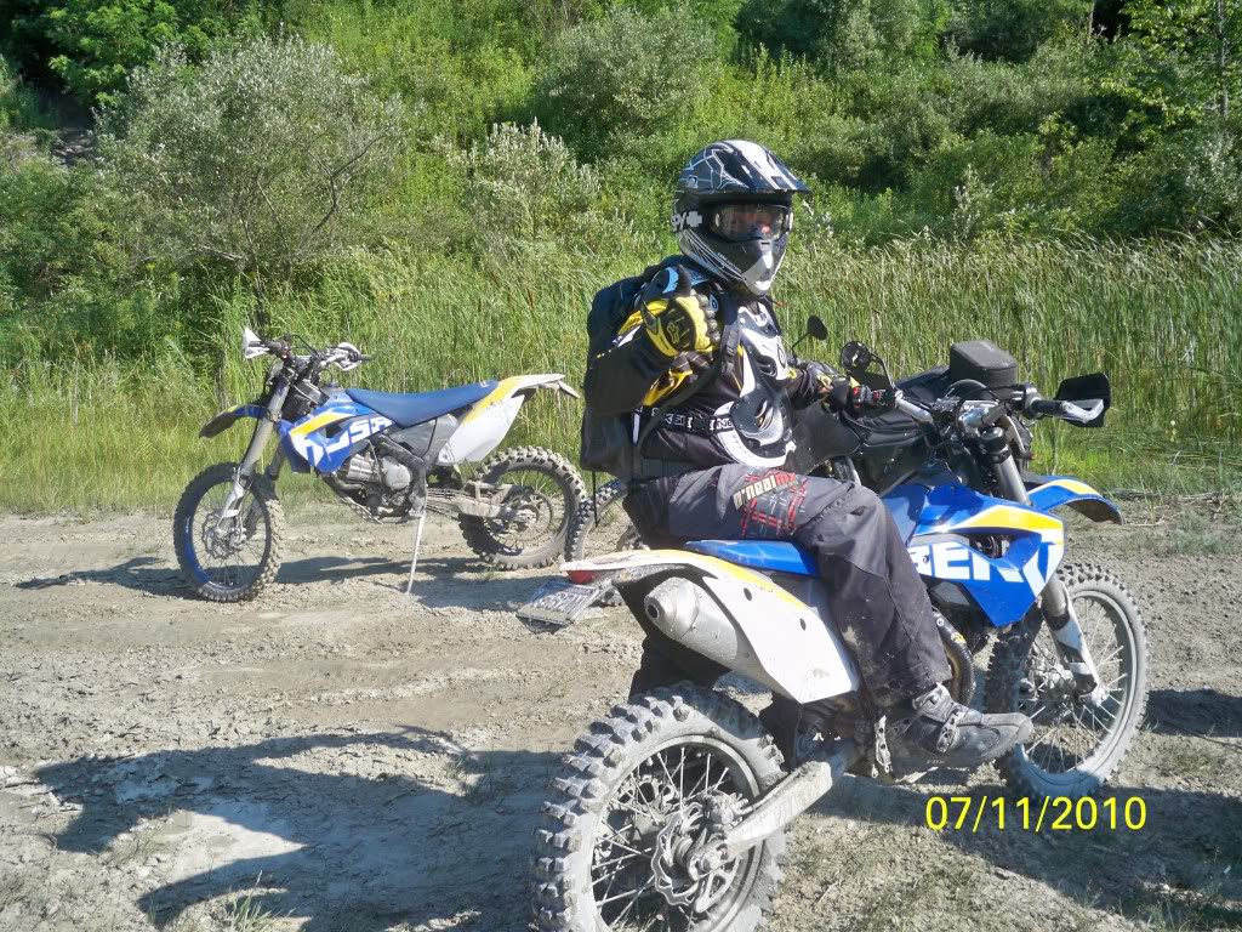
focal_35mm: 35
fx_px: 1256
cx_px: 621
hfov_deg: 52.6
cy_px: 466
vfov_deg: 40.7
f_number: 3.1
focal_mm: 6.3
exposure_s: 1/640
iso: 80
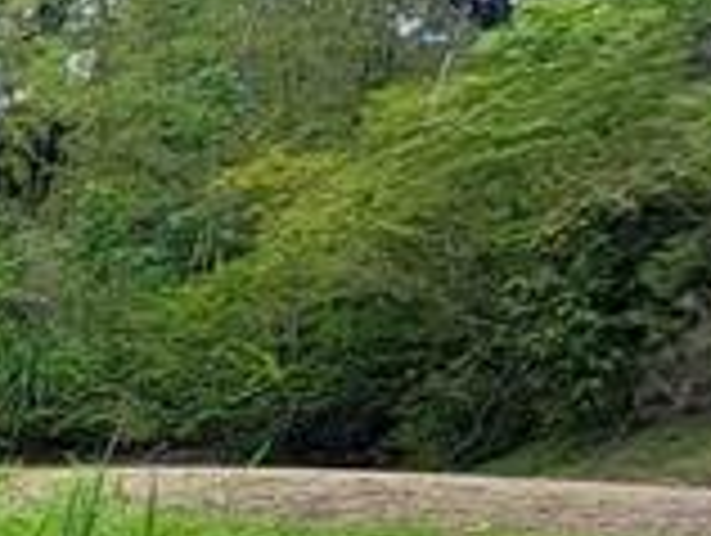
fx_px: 1728
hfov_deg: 10.9
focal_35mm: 84
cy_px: 694
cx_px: -1526
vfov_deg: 16.6
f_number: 2.2
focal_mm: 2.2
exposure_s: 1/937
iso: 50
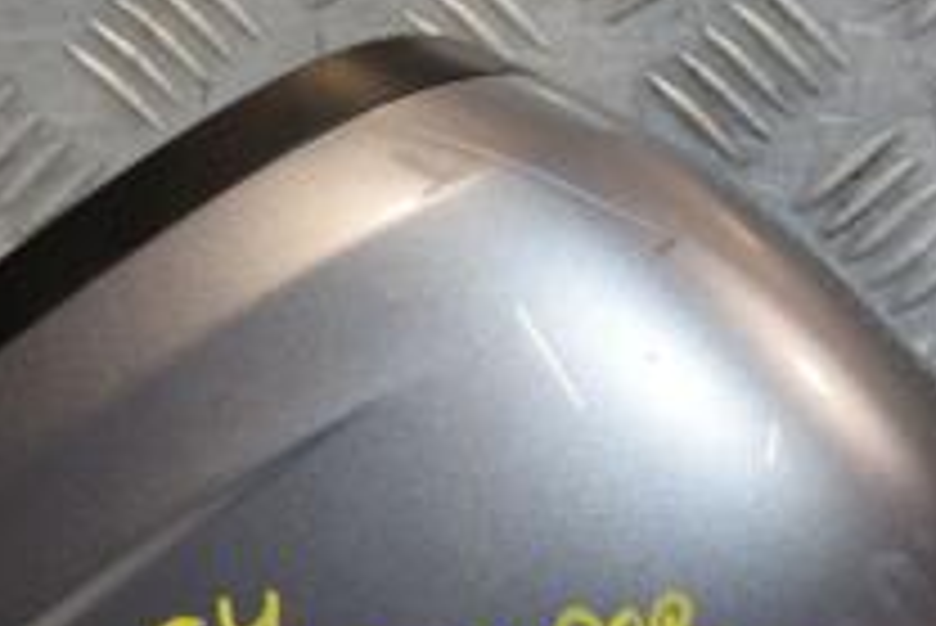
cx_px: 657
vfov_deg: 7.1
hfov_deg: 10.6
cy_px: 581
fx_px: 5059
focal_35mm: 194
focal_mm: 45
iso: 800
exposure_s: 1/200
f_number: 6.3
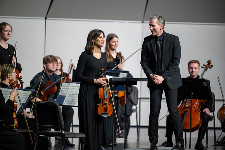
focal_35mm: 200
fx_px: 1250
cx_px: 112
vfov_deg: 6.9
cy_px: 75
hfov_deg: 10.3
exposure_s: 1/400
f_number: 2.8
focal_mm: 200
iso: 1600
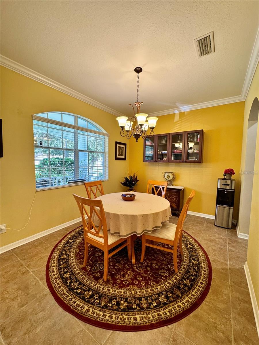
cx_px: 130
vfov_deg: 102.1
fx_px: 140
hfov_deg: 85.7
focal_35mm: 14
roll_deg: -0.1
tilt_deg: -3.8
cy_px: 172
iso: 200
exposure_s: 1/120
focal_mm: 2.22
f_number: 2.2
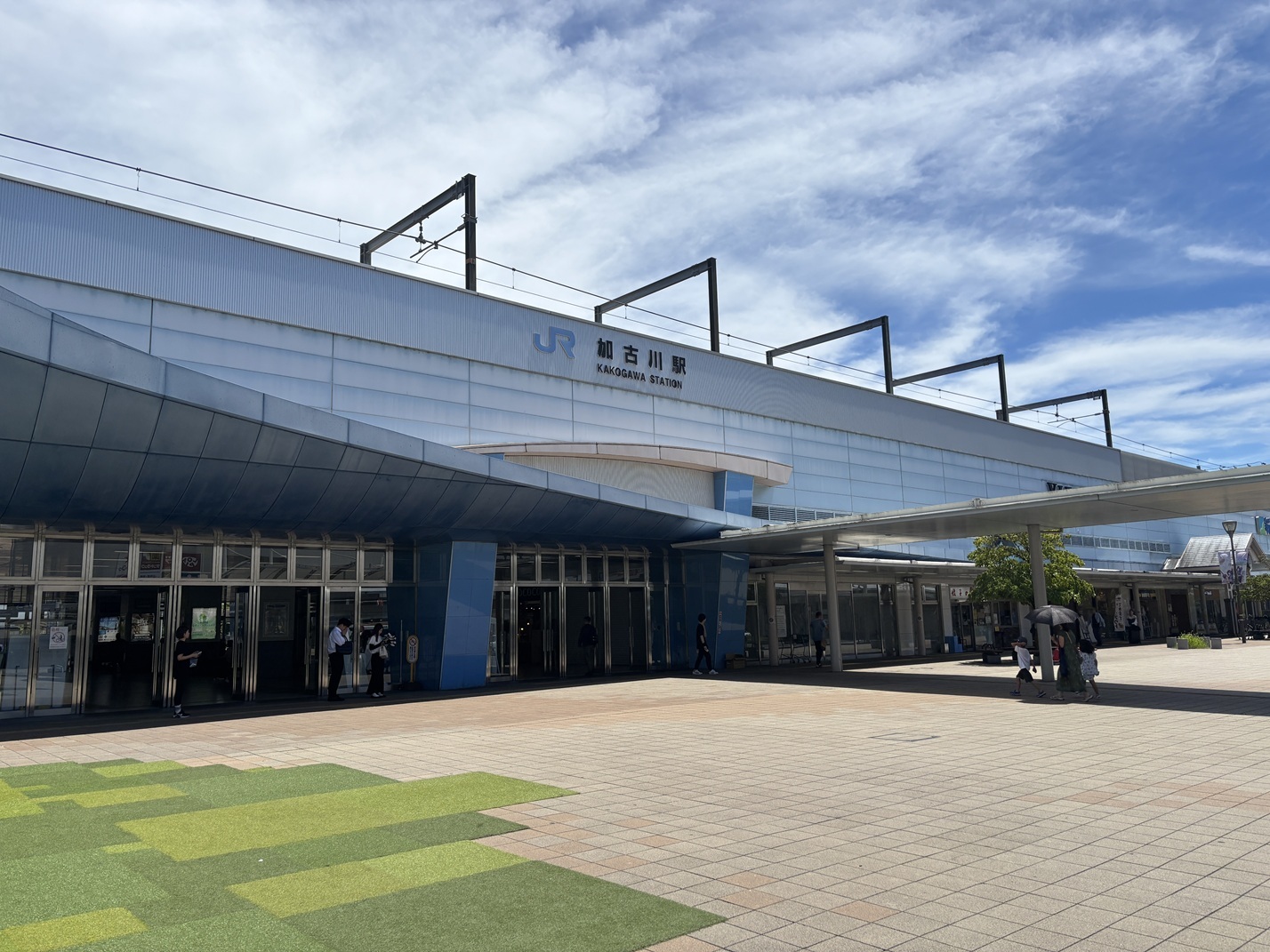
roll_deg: +1.3
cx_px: 635
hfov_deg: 67.3
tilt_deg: +10.2
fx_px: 954
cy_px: 476
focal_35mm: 26
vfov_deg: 53.1
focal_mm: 5.96
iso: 50
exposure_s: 1/5618
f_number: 1.6
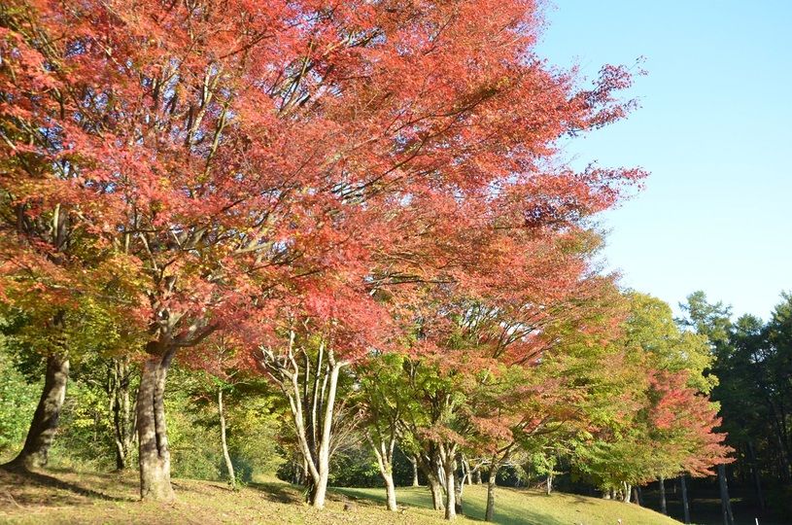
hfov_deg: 57.3
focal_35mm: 33
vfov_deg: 39.8
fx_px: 725
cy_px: 262
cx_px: 396
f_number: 9
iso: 500
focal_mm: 22
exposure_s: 1/320
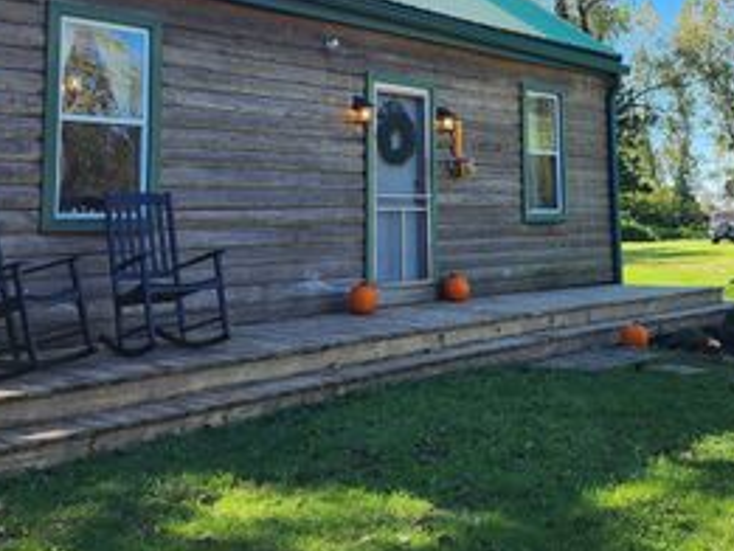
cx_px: 439
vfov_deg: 31.9
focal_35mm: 44
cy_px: 100
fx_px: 933
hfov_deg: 42.7
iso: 12
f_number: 1.8
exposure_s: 1/333
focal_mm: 6.4
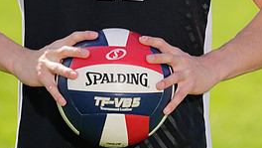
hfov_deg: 2.7
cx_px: 127
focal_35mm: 801
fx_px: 5569
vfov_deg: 1.5
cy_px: -97
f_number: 6.3
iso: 64
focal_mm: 348
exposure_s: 1/200
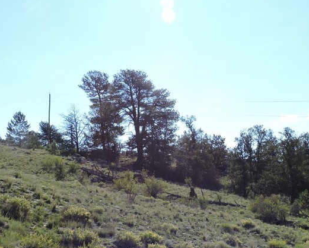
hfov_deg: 40.3
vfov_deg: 32.4
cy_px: 174
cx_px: 169
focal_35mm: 46
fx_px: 421
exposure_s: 1/1250
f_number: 3
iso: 100
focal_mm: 4.3
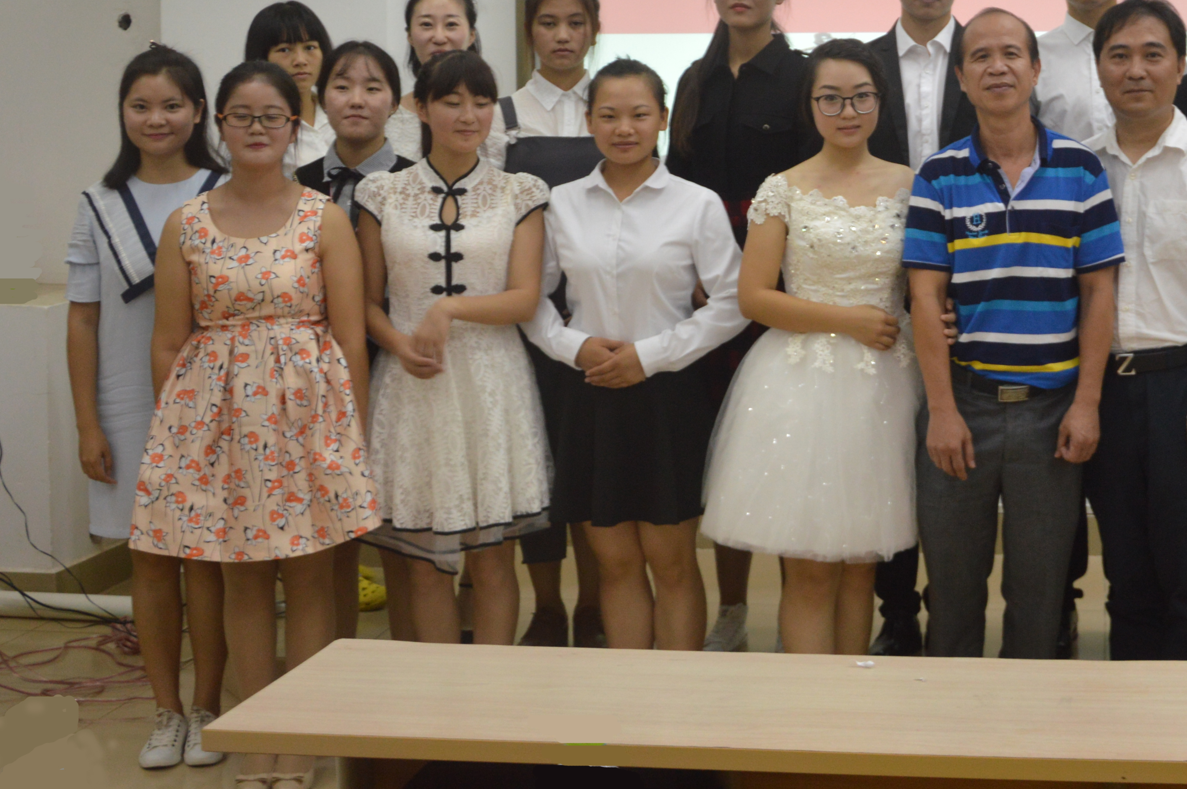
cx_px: 966
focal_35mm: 58
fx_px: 1908
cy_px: 160
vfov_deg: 23.0
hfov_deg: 33.5
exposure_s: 1/40
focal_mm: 21
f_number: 3.8
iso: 400
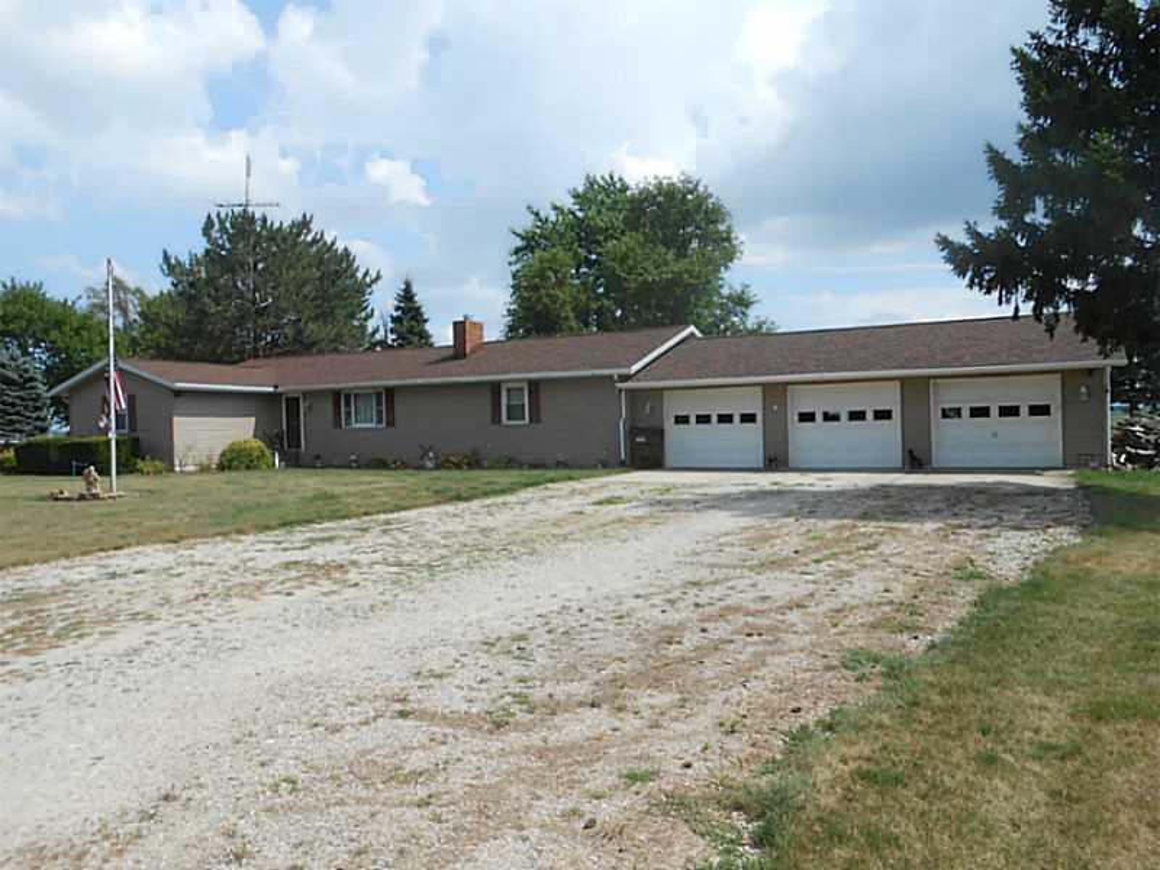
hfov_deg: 67.3
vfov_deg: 53.1
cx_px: 580
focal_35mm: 26
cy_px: 435
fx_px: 871
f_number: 3.5
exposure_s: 1/800
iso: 80
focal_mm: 4.6
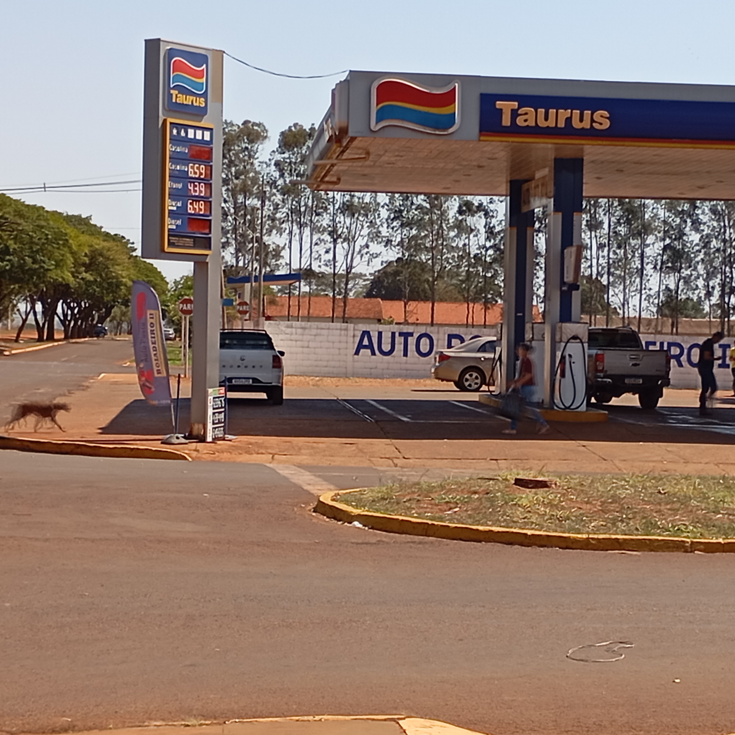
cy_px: 363
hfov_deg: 19.8
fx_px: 2090
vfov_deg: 19.9
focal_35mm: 87
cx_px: 529
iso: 104
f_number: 1.8
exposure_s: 1/656
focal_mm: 4.27
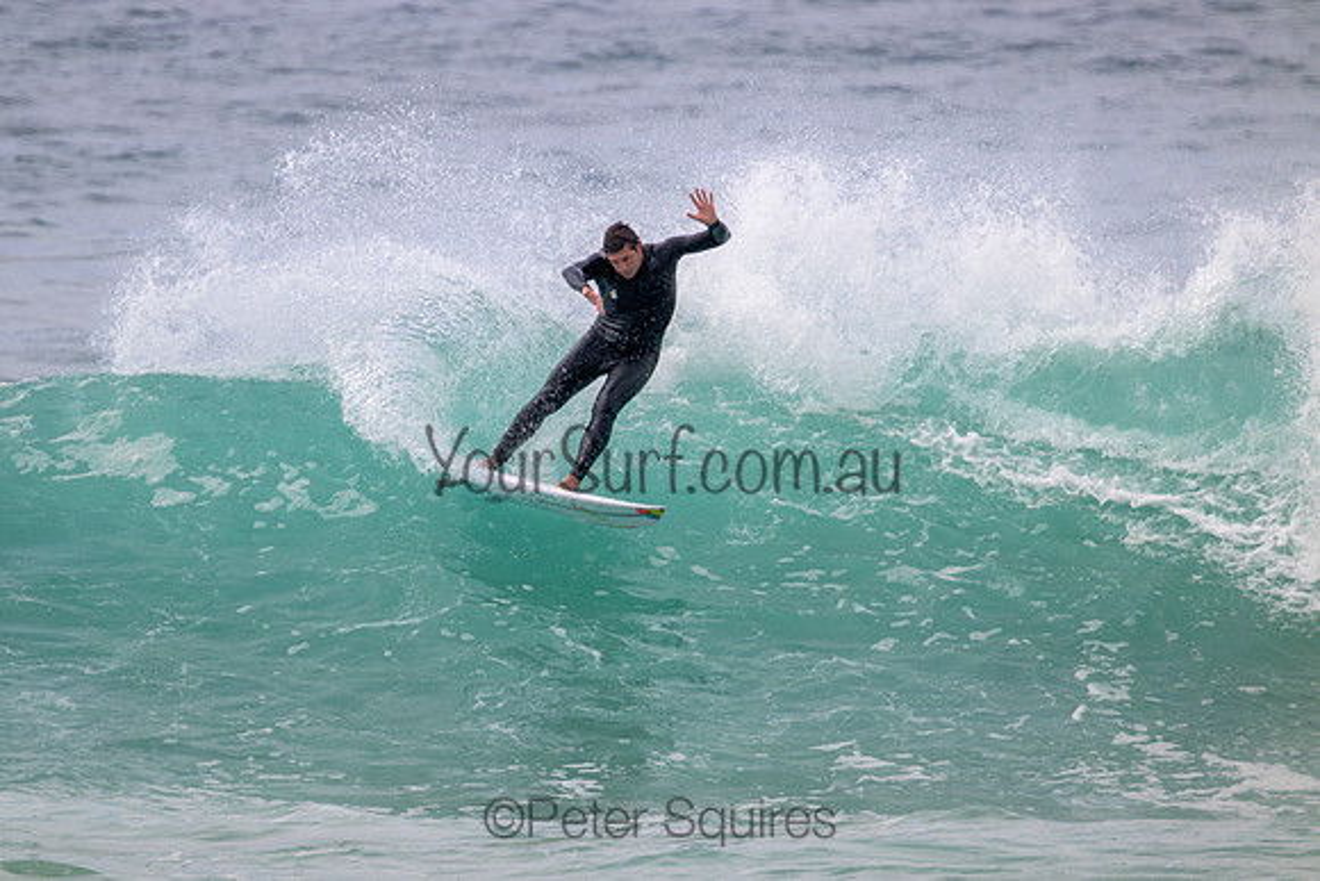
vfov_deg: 1.7
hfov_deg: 2.6
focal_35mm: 800
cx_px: 660
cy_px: 440
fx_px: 29339
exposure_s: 1/2000
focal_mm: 800
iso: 1100
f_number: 11
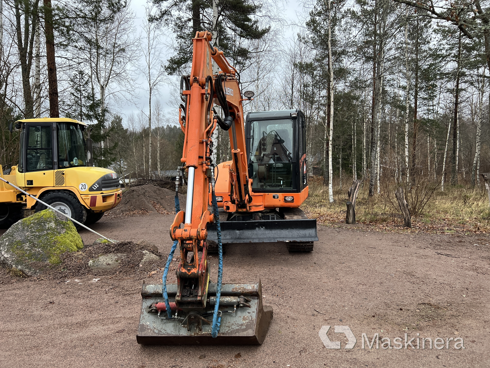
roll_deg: +1.2
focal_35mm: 26
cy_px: 184
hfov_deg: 67.3
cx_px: 245
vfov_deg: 53.1
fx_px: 368
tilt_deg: -5.3
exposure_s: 1/121
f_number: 1.5
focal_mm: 5.7
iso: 125
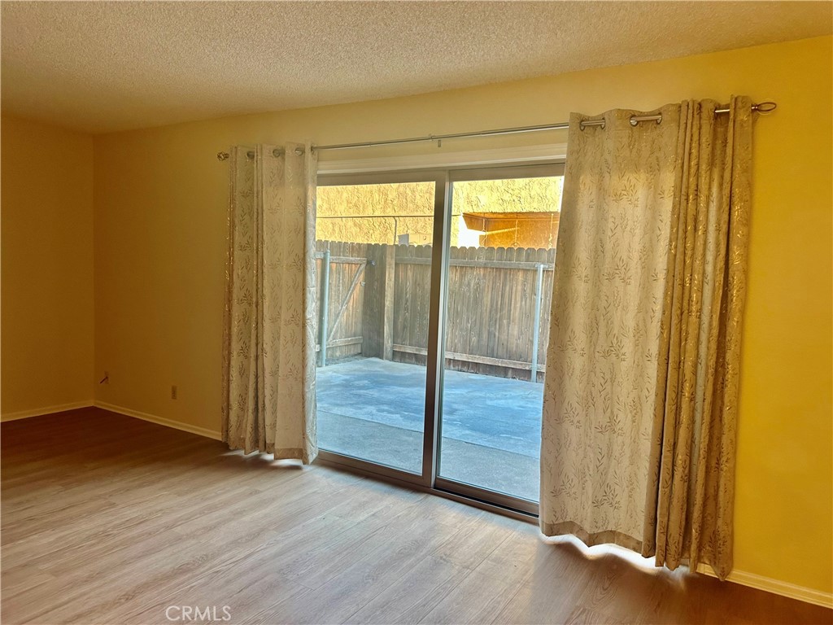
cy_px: 312
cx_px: 416
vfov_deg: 56.8
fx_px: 578
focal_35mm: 24
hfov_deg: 71.6
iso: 125
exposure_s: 1/60
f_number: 1.78
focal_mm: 6.86
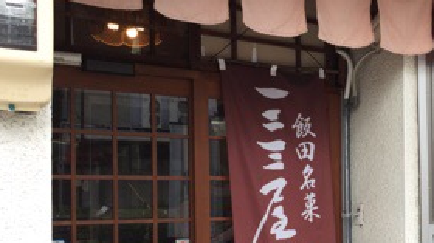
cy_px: 201
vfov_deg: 20.4
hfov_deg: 34.5
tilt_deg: +2.3
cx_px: 369
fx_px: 667
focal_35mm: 58
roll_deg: -0.9
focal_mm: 3.3
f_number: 2.4
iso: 25
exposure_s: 1/120
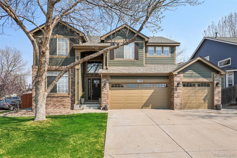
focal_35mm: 22
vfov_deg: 56.1
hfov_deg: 77.3
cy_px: 79
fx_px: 148
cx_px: 118
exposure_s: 1/350
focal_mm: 15
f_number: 8
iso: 100
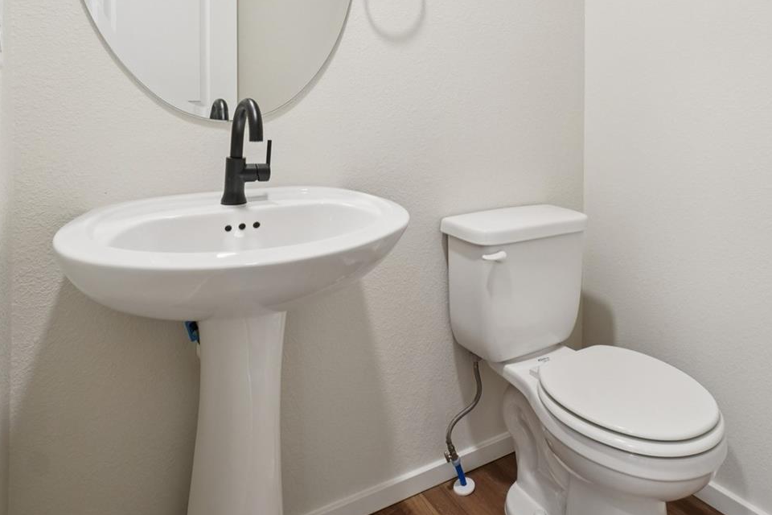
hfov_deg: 70.6
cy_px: 102
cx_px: 471
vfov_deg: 48.4
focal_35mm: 25
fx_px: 536
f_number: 8
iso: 400
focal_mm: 10
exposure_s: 1/13
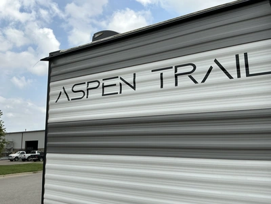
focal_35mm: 28
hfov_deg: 63.4
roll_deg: +1.8
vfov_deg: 49.7
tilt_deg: +11.8
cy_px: 102
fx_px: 219
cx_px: 136
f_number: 1.8
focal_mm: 3
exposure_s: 1/2141
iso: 25
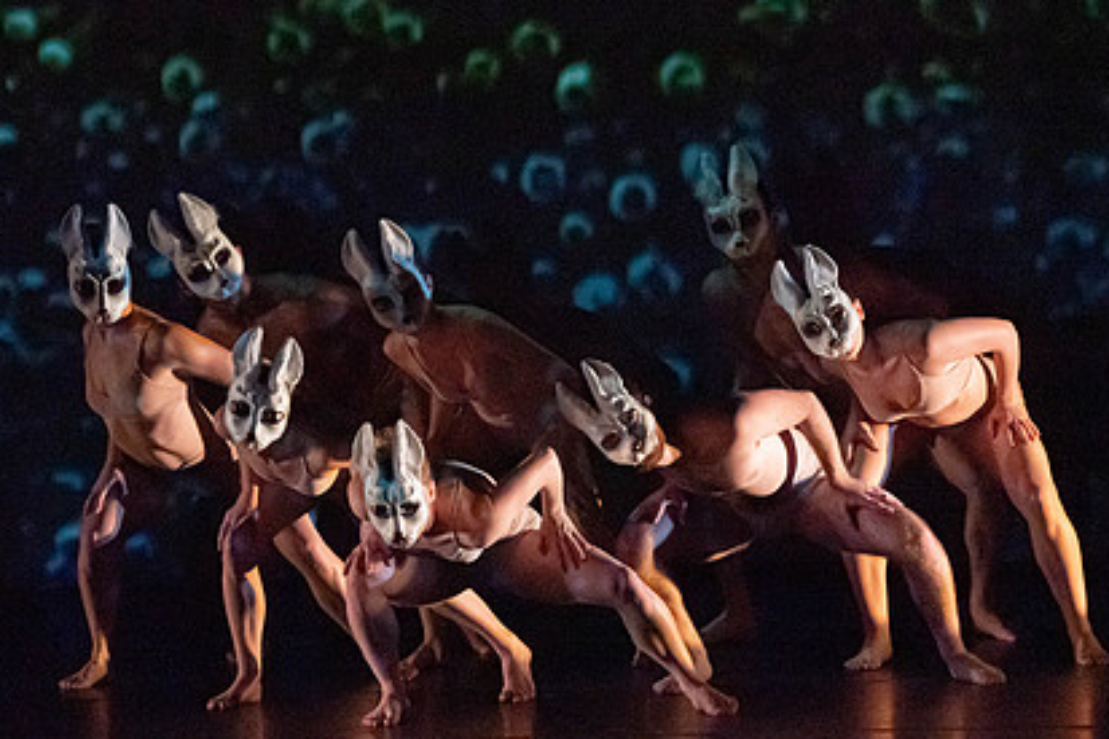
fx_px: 14534
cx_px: 502
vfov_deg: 2.9
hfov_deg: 4.4
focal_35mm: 472
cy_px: 286
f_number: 5.6
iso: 8000
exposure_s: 1/250
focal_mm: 336
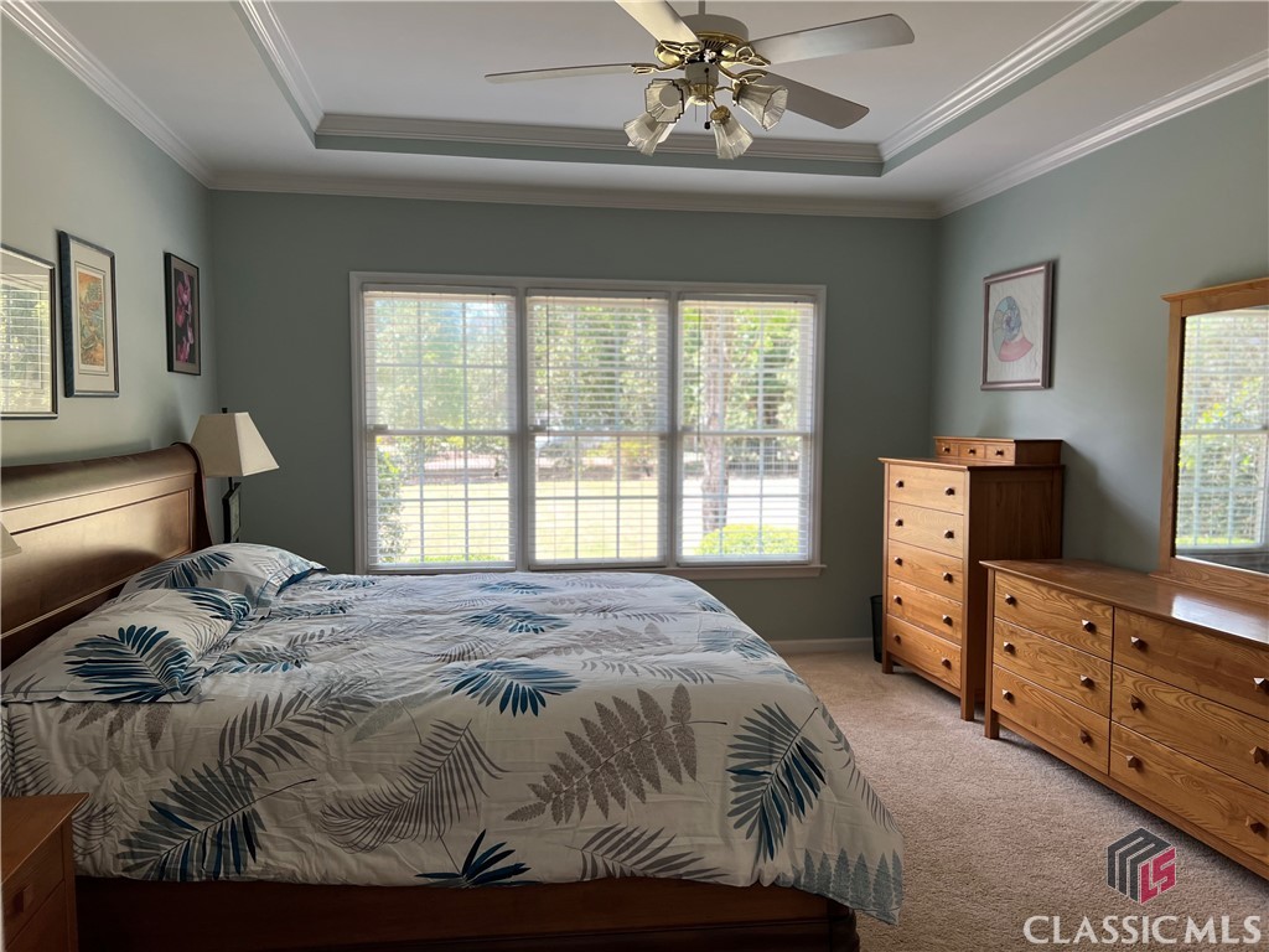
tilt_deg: -4.4
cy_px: 476
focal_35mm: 26
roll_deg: -0.2
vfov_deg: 53.1
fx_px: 953
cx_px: 634
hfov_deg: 67.3
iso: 80
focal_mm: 5.7
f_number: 1.5
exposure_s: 1/121
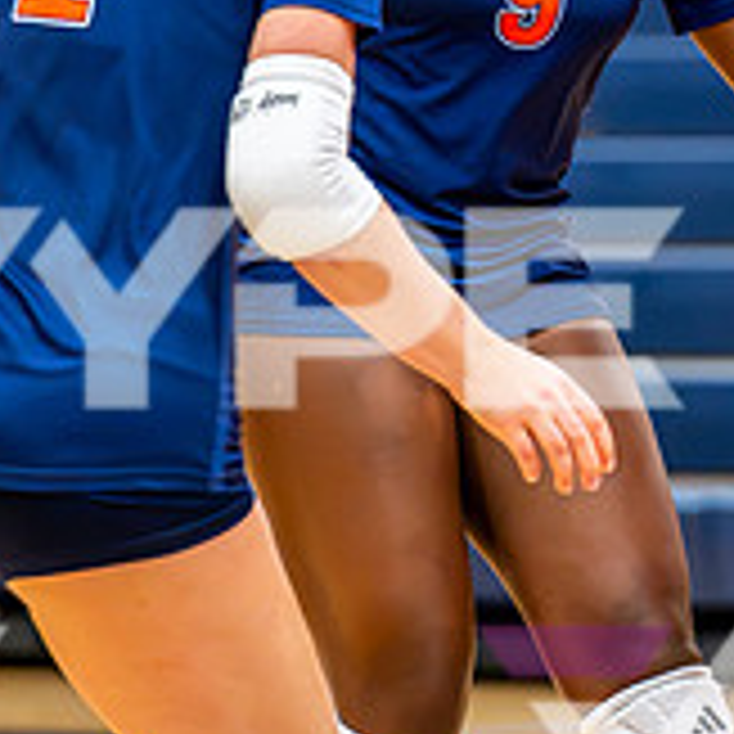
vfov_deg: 4.0
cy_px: -22
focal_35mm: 439
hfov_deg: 4.0
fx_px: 10531
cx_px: 932
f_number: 2.8
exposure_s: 1/800
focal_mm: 120
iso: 5600
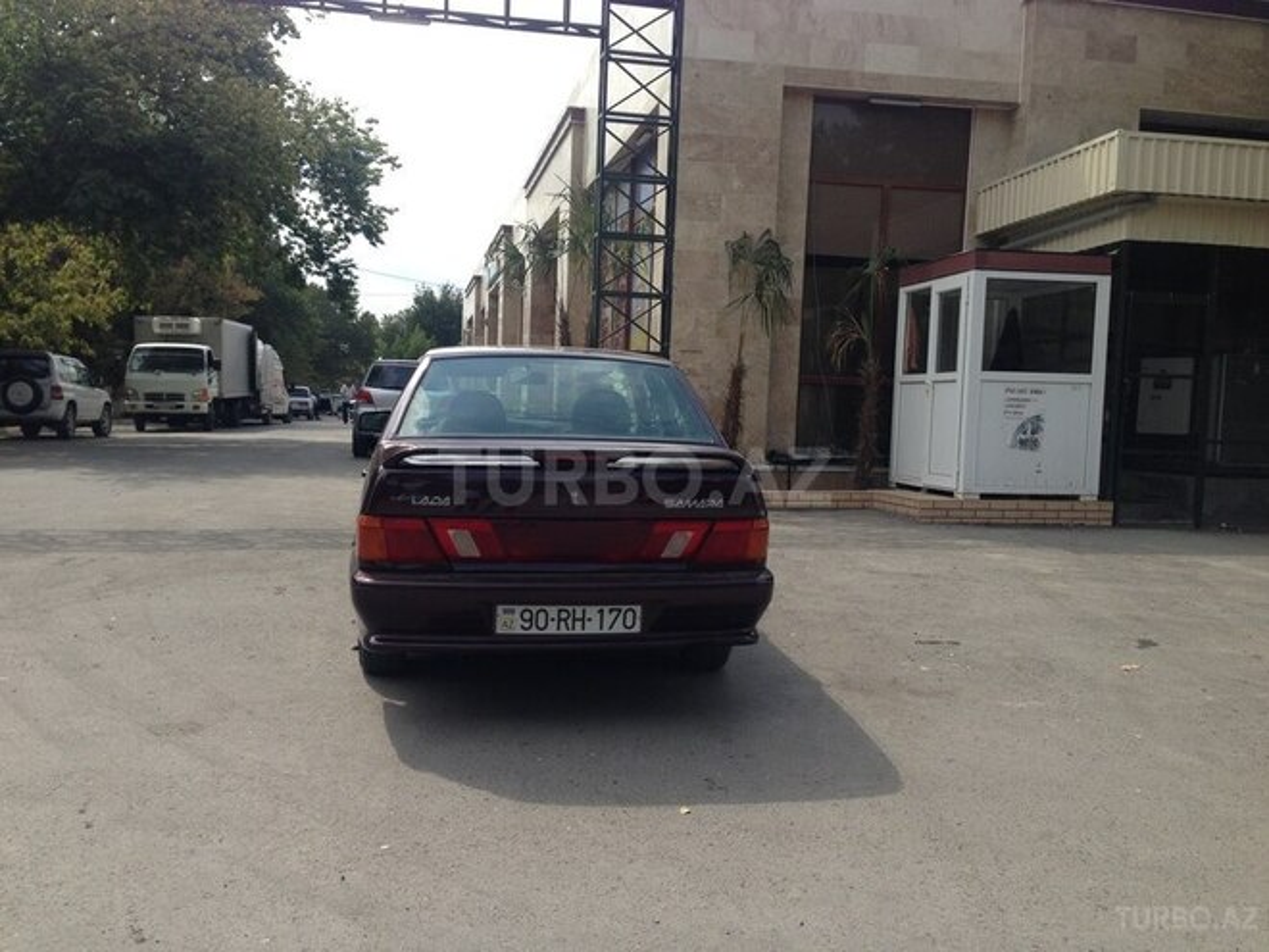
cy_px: 476
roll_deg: -1.8
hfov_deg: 55.4
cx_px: 634
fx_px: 1210
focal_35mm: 33
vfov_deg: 42.9
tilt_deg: -1.9
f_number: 2.4
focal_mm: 4.12
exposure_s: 1/1178
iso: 50
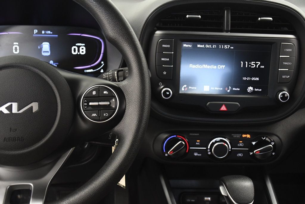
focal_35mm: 45
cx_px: 152
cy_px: 102
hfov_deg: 43.6
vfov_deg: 29.9
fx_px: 381
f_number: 4.5
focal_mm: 30
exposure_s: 1/200
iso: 2500
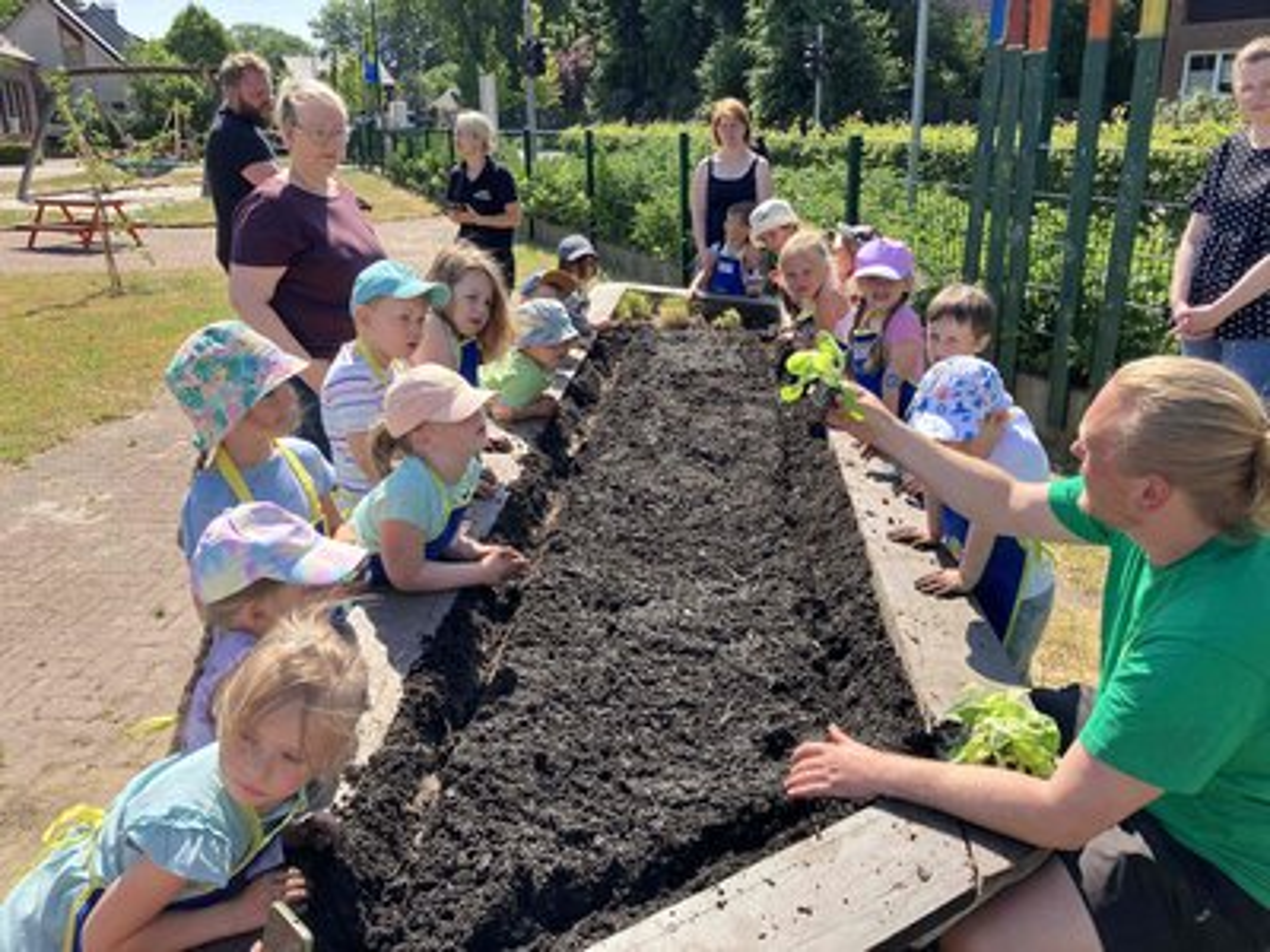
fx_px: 1027
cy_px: 476
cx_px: 635
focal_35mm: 28
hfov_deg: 63.4
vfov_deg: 49.7
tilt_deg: -17.2
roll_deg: -0.1
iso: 32
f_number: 1.8
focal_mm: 3.99
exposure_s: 1/810
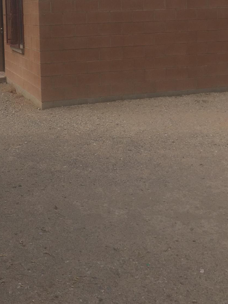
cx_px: 58
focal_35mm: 52
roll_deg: +1.7
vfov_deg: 35.1
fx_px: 456
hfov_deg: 27.7
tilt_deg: -5.3
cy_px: 41
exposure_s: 1/2475
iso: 32
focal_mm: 4.15
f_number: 2.2
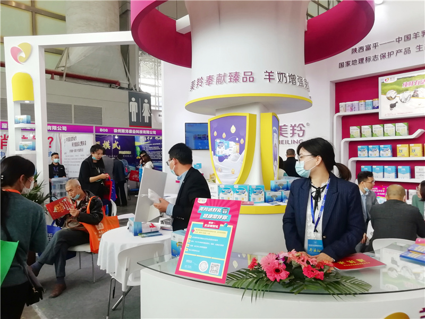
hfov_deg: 67.3
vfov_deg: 53.1
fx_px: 319
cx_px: 212
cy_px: 160
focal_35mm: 26
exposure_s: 1/100
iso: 64
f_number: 2.2
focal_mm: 3.46
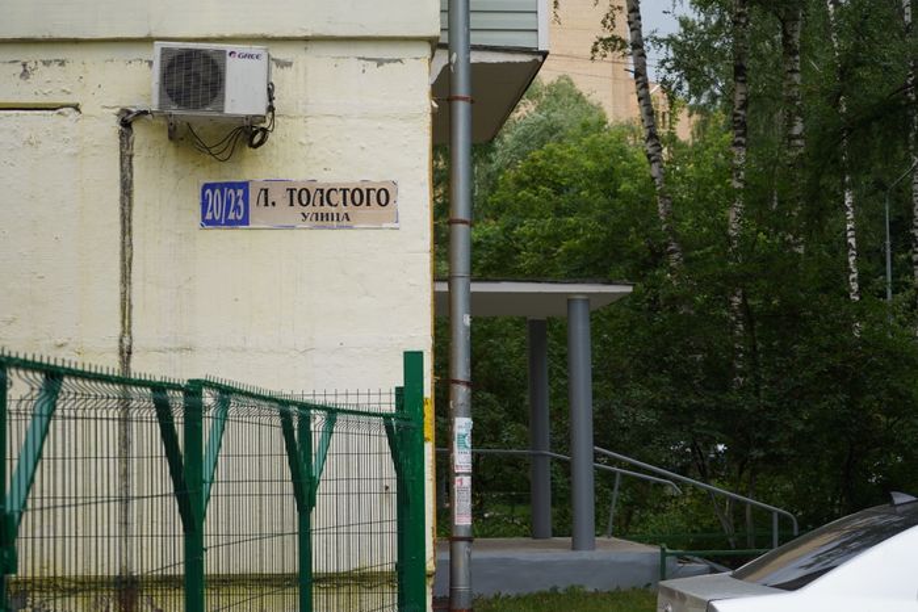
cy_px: 306
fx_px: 1785
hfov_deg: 28.8
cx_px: 459
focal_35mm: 70
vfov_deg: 19.5
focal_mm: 70
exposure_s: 1/160
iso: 320
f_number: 5.6
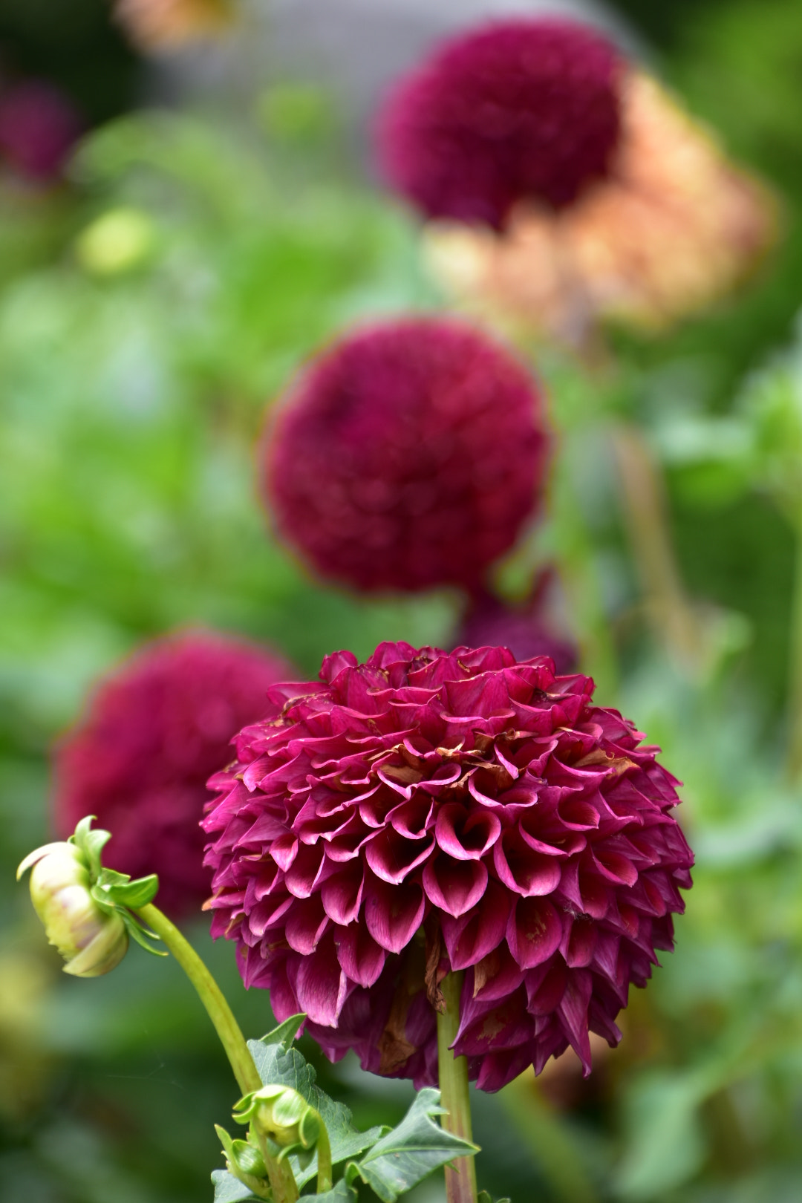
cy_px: 602
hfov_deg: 4.4
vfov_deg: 6.5
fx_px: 10525
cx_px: 401
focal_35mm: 315
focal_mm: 210
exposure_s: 1/160
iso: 160
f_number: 6.3
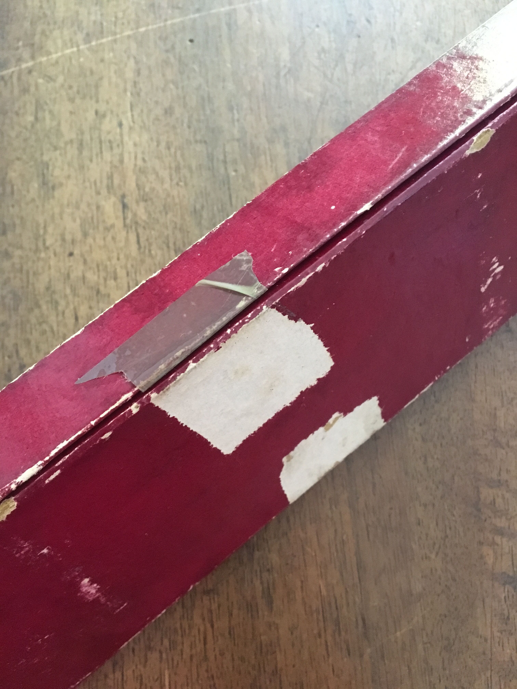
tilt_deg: -78.5
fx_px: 577
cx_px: 258
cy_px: 344
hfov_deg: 48.2
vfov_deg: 61.7
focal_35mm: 29
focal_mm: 4.15
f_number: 2.2
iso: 400
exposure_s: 1/17
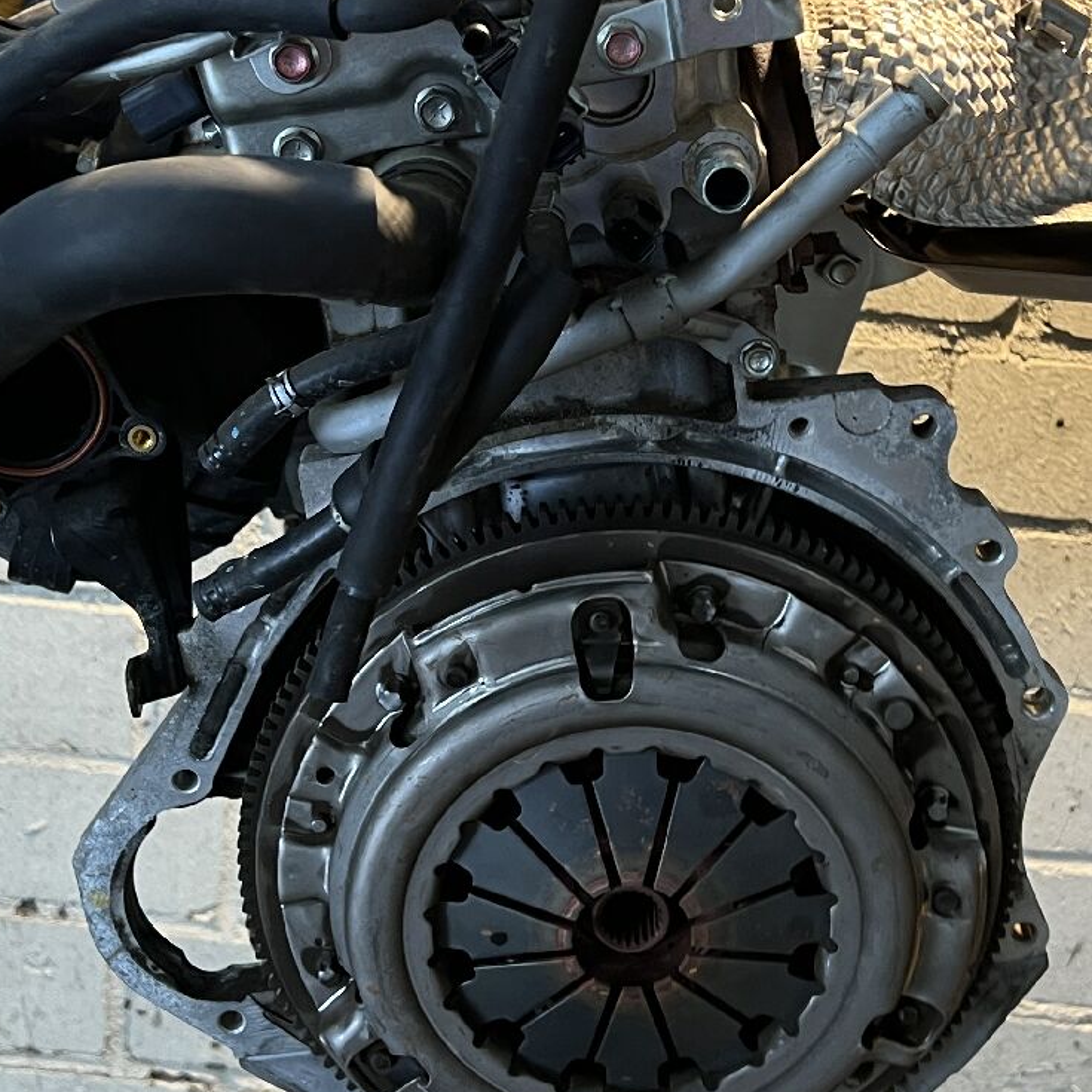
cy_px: 394
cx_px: 594
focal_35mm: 60
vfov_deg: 28.5
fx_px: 2141
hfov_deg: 28.6
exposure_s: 1/50
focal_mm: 5.7
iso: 80
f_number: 1.5
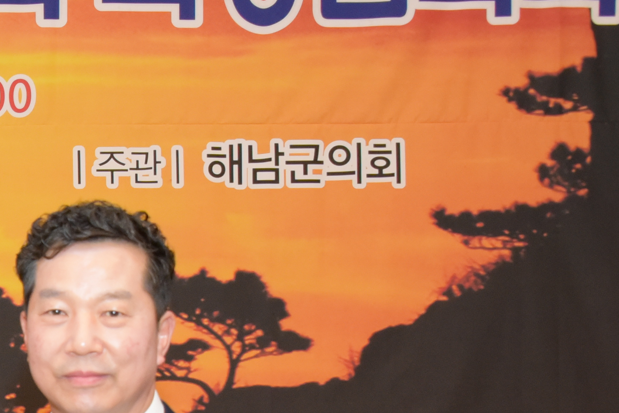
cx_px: -173
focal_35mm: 120
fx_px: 2064
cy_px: 447
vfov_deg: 11.3
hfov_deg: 16.2
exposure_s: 1/200
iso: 3600
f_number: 8
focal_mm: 35
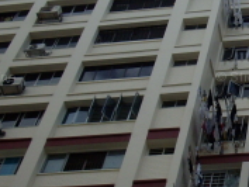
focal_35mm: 115
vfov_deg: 12.9
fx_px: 828
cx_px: 321
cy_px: 79
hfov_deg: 16.2
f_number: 5.6
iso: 80
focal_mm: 6.2
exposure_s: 1/640
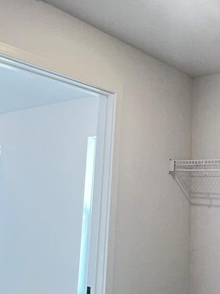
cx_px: 174
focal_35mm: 38
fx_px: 322
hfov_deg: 36.5
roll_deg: -1.1
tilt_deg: +12.8
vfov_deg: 48.8
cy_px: 127
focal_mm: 1.57
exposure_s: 1/60
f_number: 1.8
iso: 125
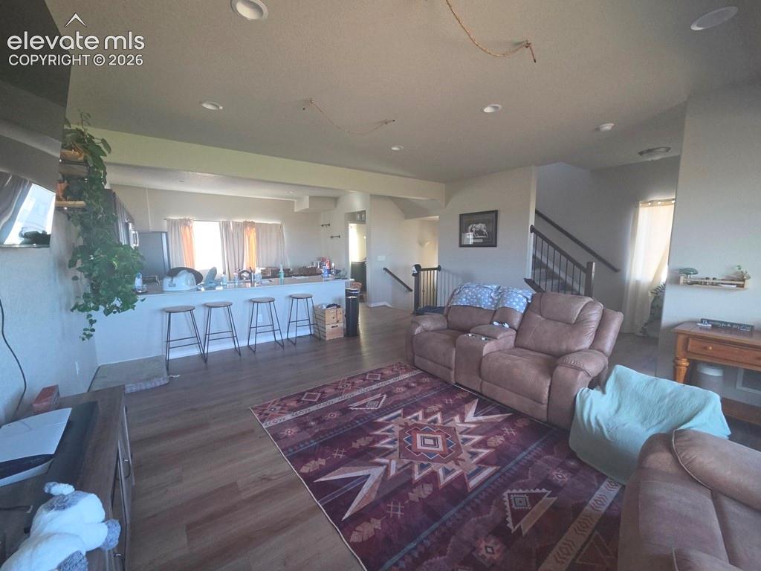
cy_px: 286
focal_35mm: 13
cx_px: 380
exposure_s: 1/60
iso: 200
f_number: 2.2
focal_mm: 2.2
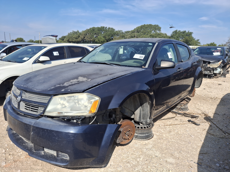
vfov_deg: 54.9
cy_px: 86
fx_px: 166
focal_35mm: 25
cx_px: 115
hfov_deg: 69.4
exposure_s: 1/2257
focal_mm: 4.69
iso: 32
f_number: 1.8
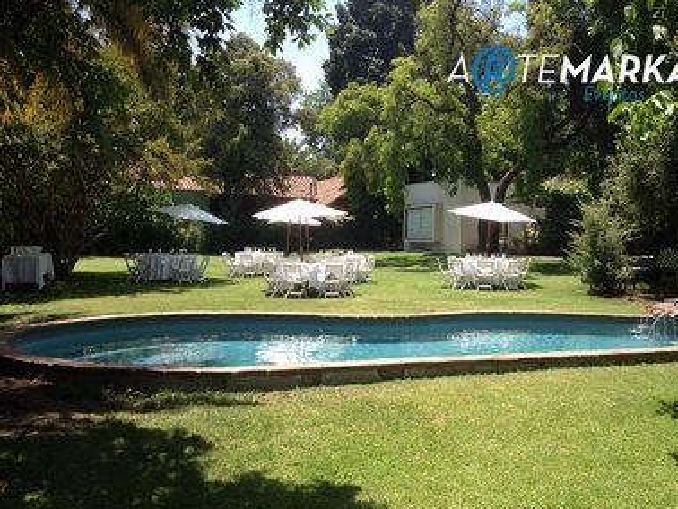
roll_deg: -1.8
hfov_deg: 50.1
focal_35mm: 37
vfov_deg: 38.7
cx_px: 357
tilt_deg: -2.4
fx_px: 725
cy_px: 253
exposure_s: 1/681
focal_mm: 4.28
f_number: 2.4
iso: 50
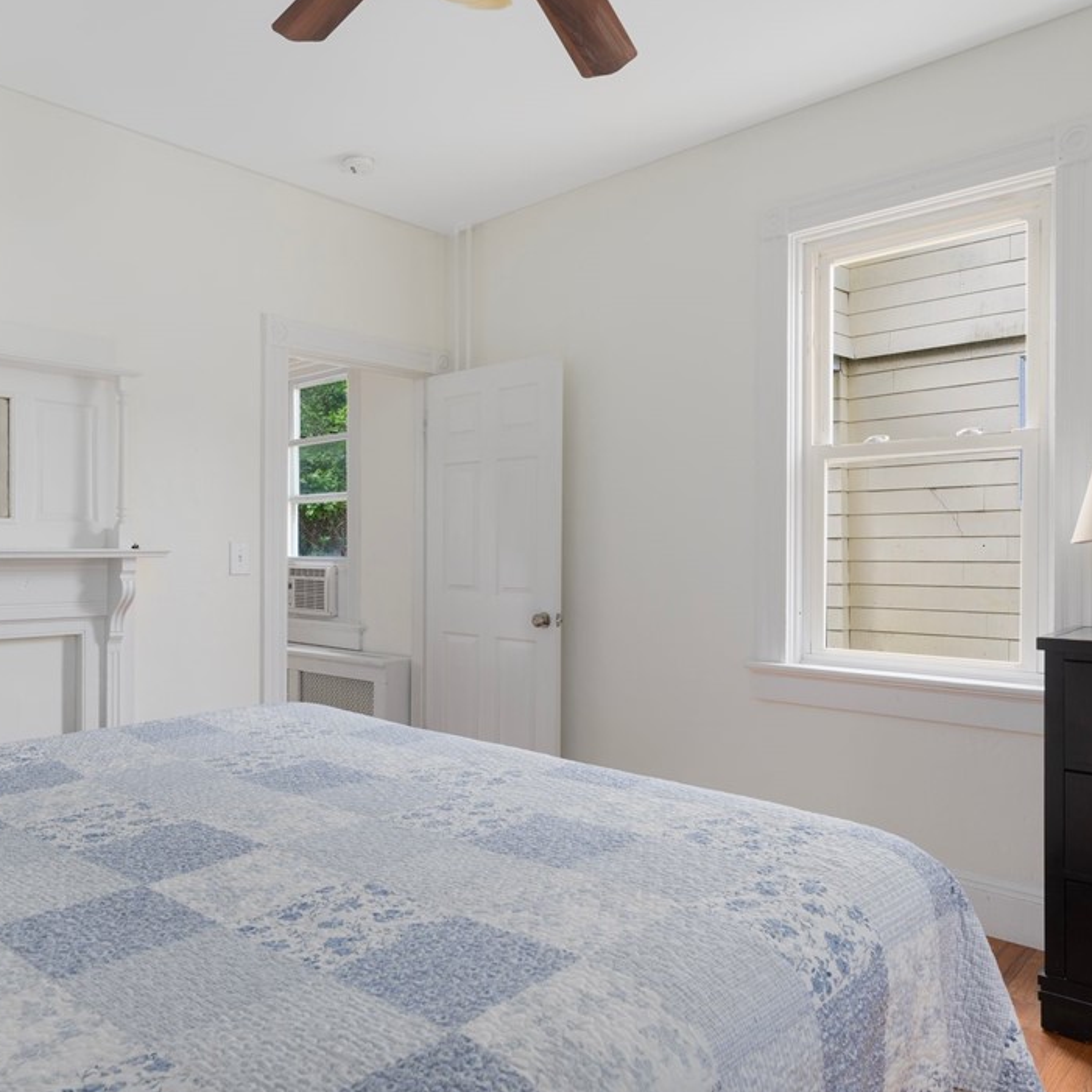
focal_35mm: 25
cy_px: 534
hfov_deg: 62.8
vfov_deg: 62.9
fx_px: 892
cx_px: 498
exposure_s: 1/13
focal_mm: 19
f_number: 7.1
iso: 500
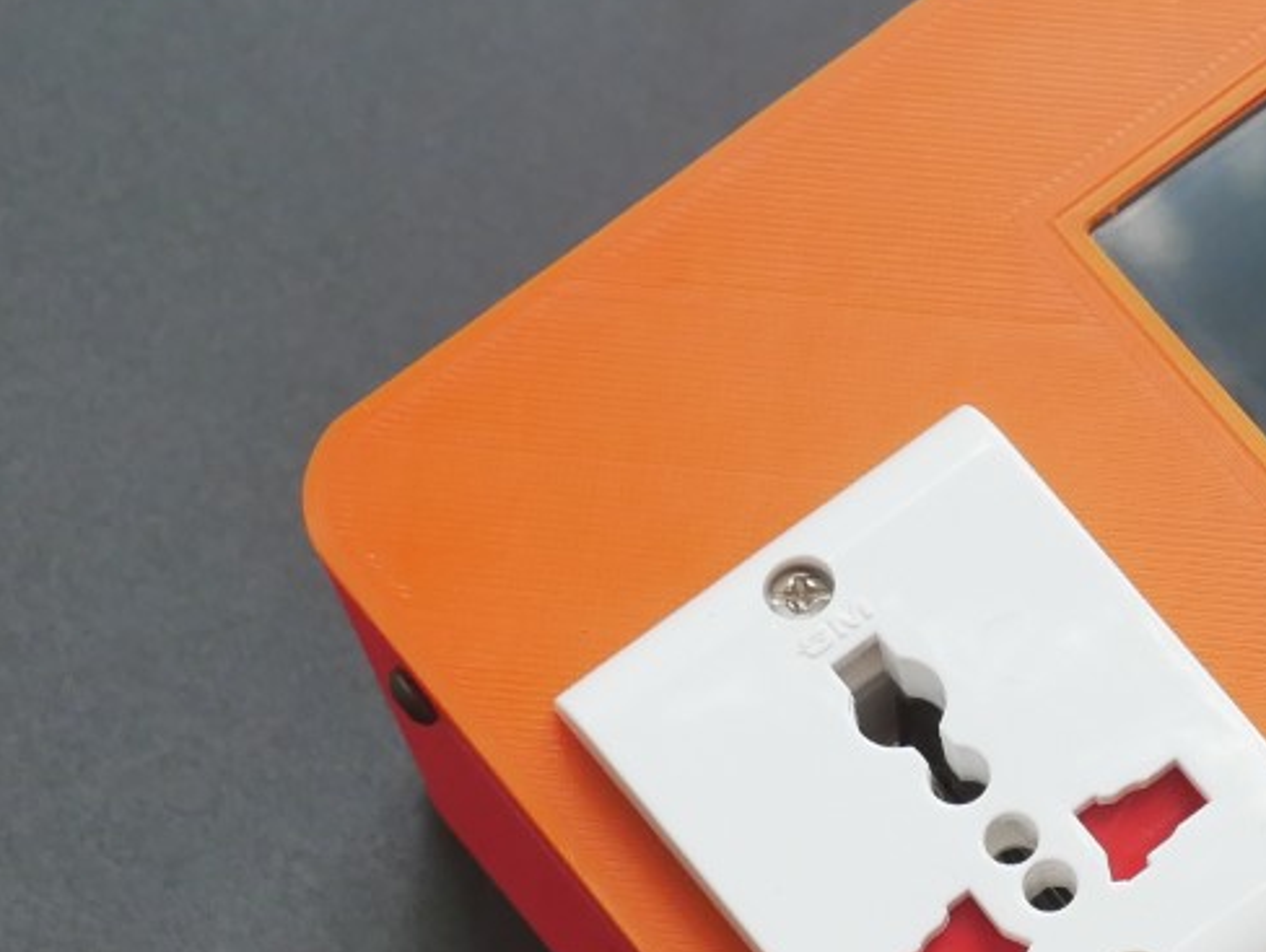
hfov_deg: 12.2
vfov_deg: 9.3
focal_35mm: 159
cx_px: 1323
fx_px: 5821
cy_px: 744
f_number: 6.3
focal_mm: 27
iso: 800
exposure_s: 1/200
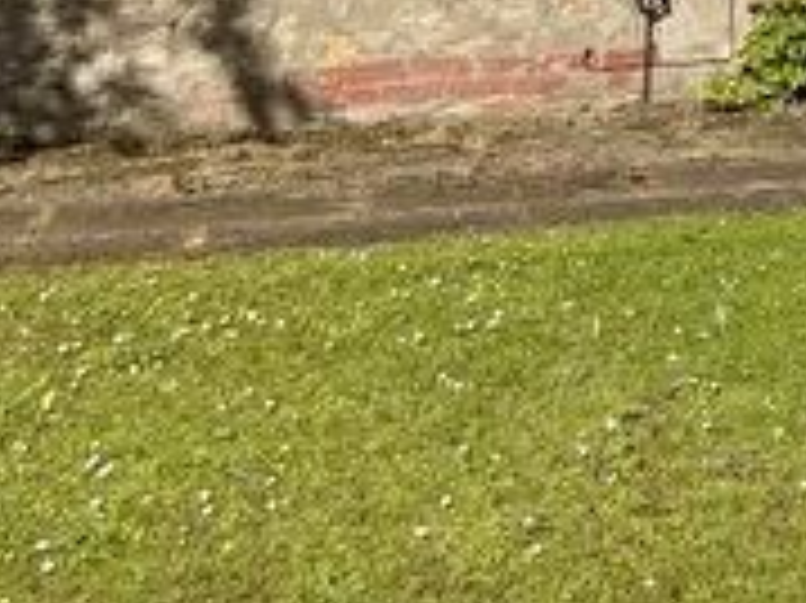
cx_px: 1252
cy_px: -565
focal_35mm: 94
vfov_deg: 13.6
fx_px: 2187
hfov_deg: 18.3
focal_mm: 6.76
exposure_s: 1/6410
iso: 80
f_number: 1.78
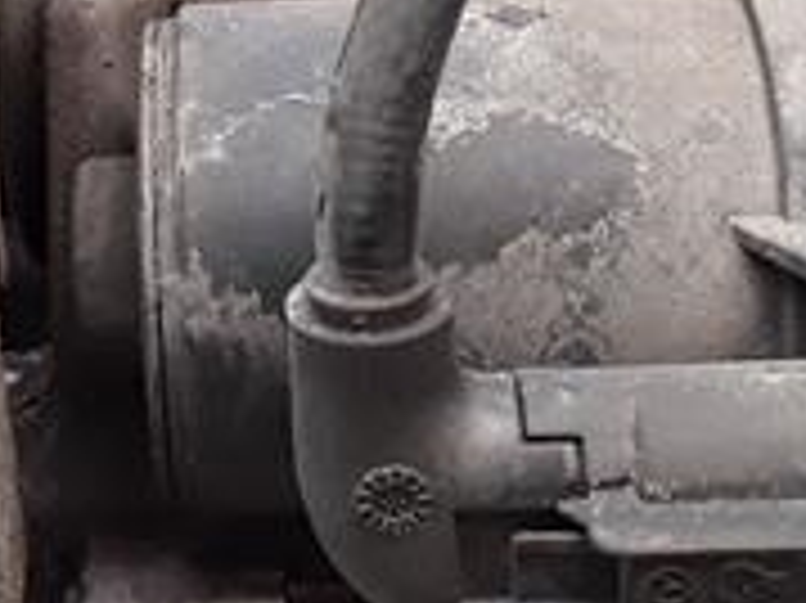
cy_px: 176
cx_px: 203
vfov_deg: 14.7
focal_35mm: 100
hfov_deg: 19.5
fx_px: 2327
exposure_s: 1/50
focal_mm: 2.91
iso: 80
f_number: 1.9
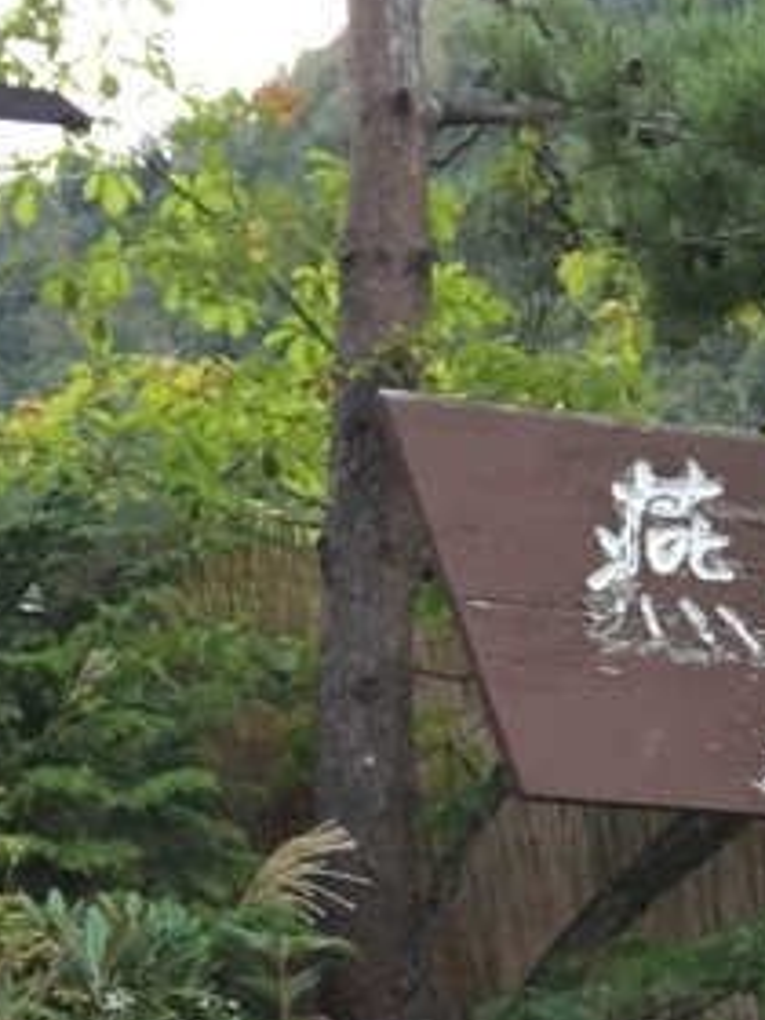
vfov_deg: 16.2
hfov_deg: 13.6
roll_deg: +2.8
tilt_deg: -5.1
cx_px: 933
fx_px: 3123
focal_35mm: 106
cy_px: 1719
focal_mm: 4.15
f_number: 2.2
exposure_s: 1/30
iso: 80
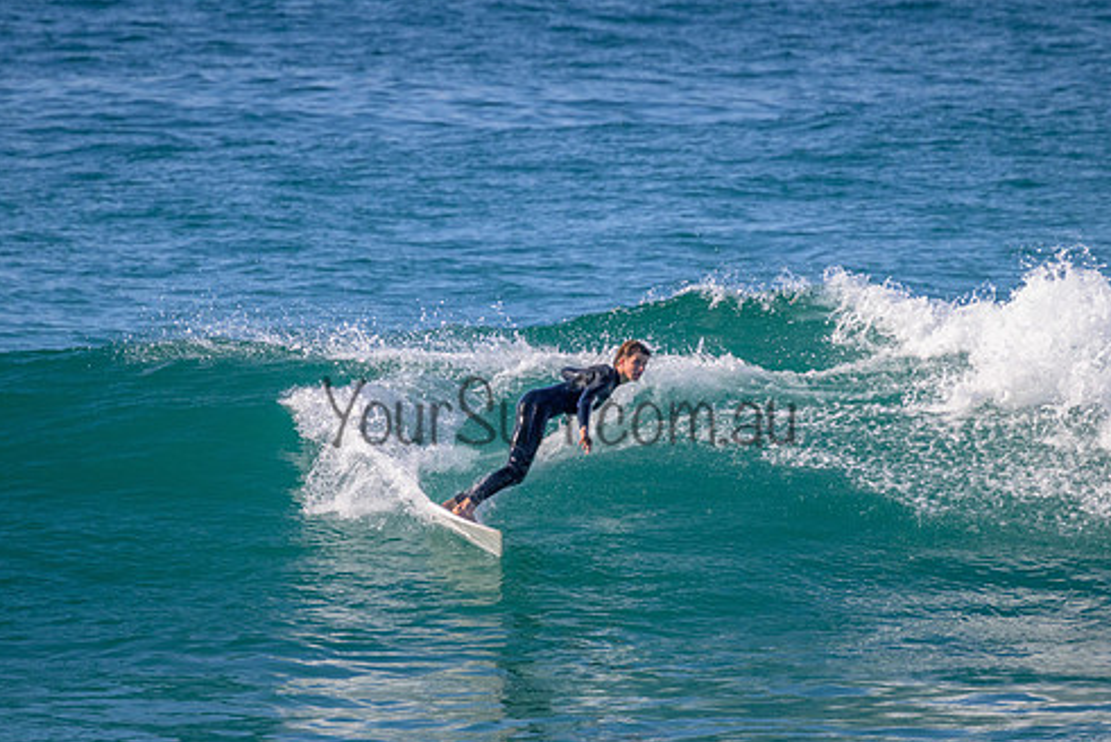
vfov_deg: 1.5
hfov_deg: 2.2
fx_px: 29180
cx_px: 557
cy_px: 392
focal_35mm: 945
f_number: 11
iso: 2000
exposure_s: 1/2000
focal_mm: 800
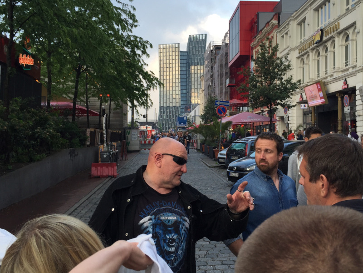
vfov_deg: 48.2
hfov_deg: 61.7
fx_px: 304
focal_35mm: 29
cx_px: 182
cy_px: 136
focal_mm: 4.15
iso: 32
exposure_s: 1/276
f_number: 2.2
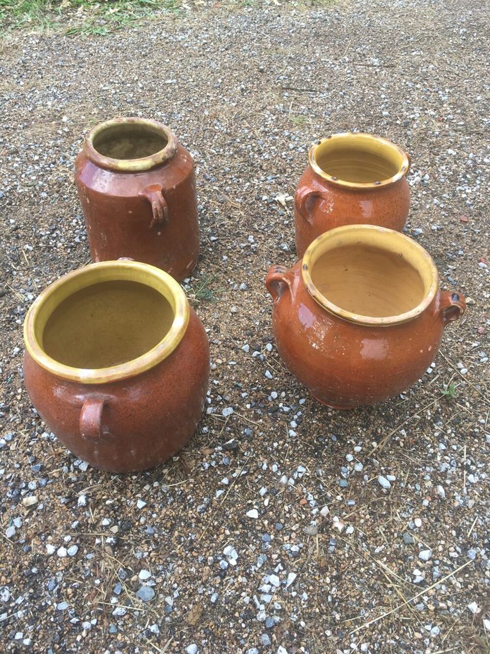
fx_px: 547
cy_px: 327
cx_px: 245
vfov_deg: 61.7
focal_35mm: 29
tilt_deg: -50.7
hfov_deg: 48.2
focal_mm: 4.15
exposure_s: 1/100
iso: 25
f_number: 2.2
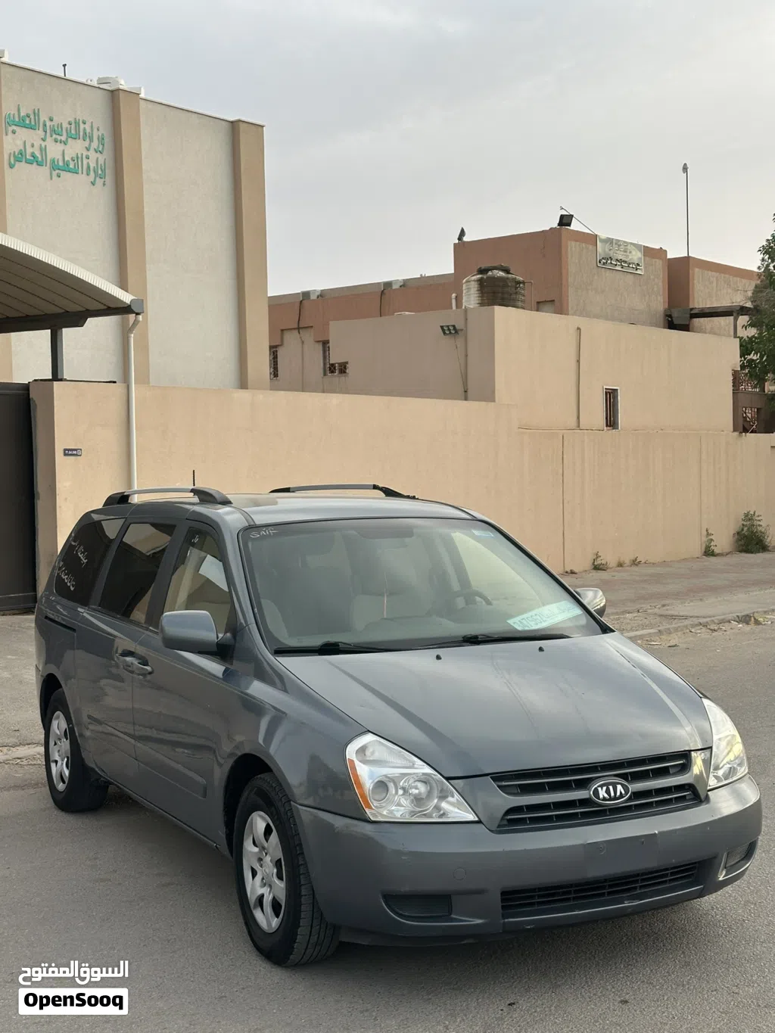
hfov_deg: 30.3
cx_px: 388
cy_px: 516
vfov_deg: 39.7
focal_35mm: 48
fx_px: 1433
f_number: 1.78
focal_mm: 6.86
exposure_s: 1/911
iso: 64
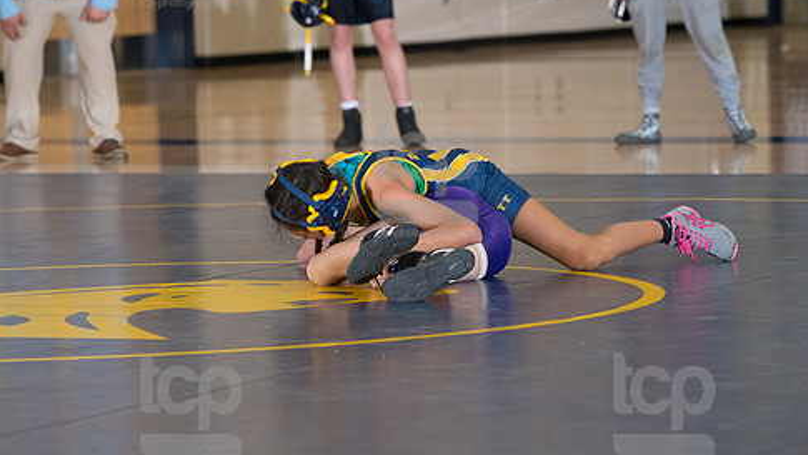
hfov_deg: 9.1
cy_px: 179
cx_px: 428
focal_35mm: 238
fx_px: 5100
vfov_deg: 5.1
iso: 1250
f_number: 5.6
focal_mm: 190
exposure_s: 1/250
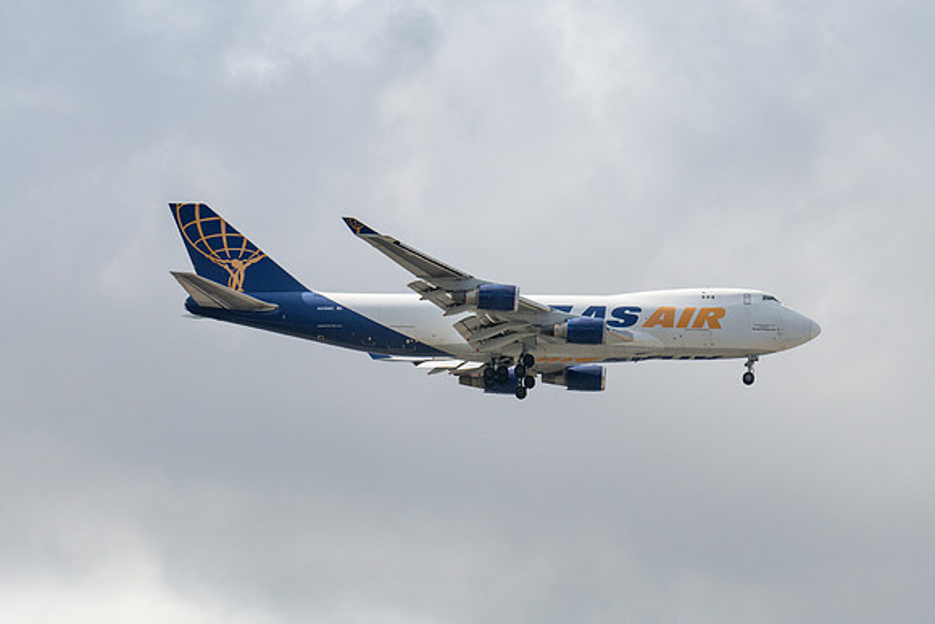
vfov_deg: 5.5
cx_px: 468
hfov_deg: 8.2
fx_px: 6494
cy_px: 312
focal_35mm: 250
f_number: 13
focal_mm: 250
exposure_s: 1/1600
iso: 800
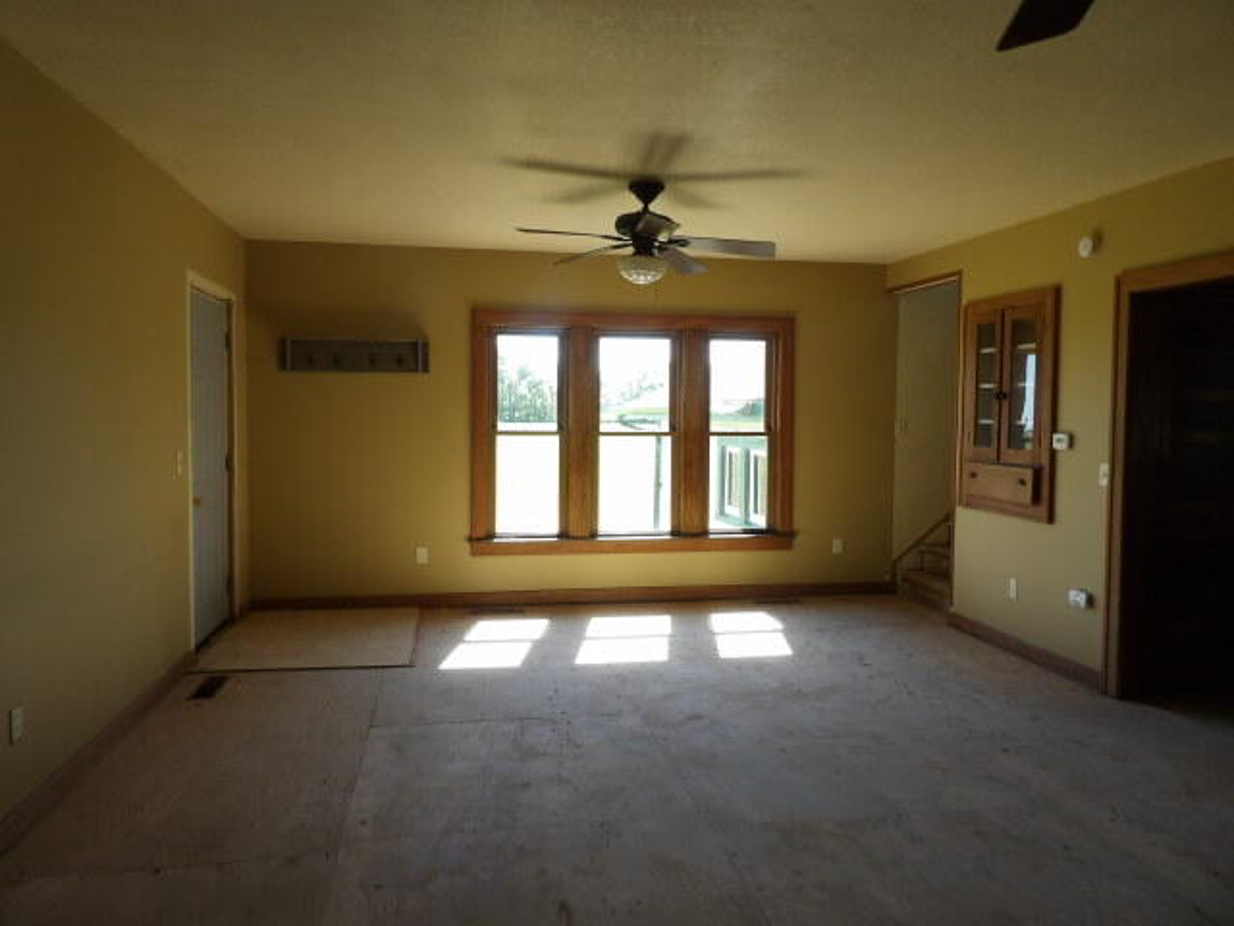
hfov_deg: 71.6
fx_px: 856
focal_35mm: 24
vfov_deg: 56.8
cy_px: 463
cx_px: 617
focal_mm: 4.3
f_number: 3.2
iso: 100
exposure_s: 1/83
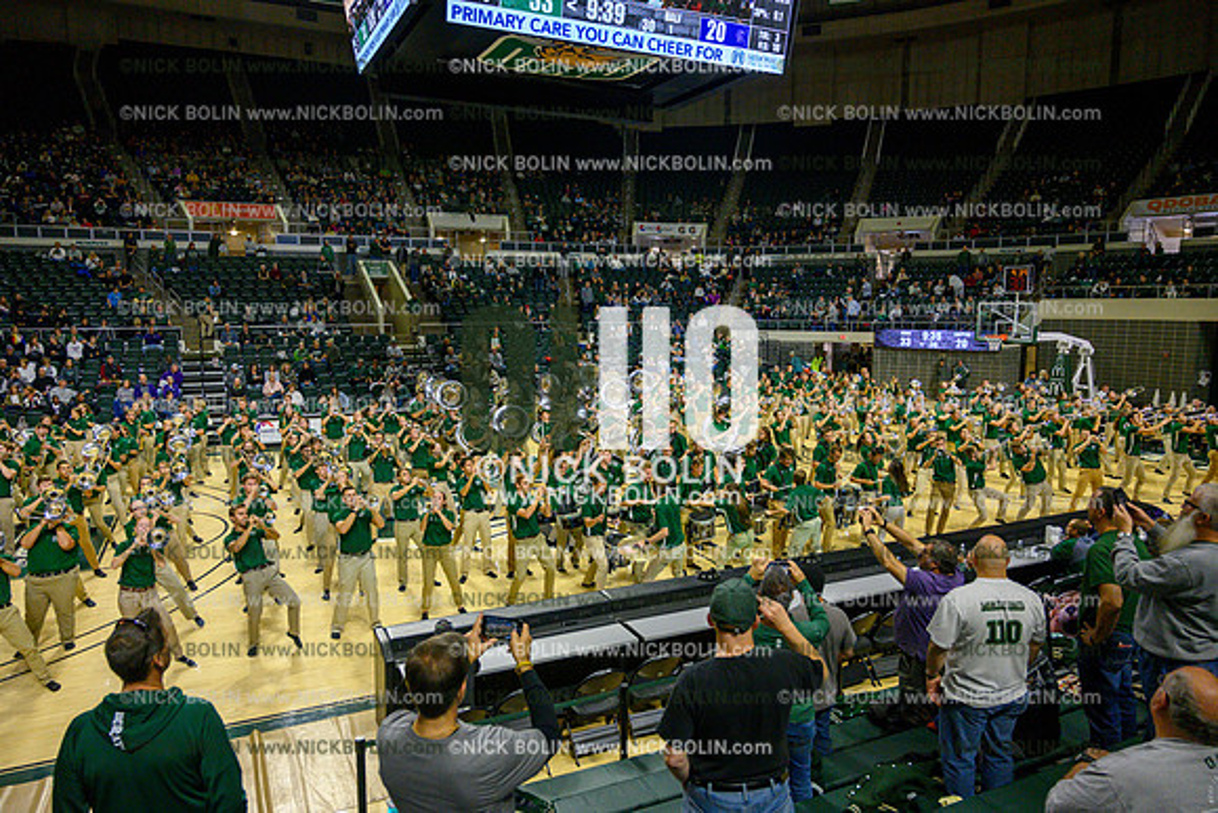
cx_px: 609
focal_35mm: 24
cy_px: 406
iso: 3200
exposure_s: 1/800
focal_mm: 24
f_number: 4.5
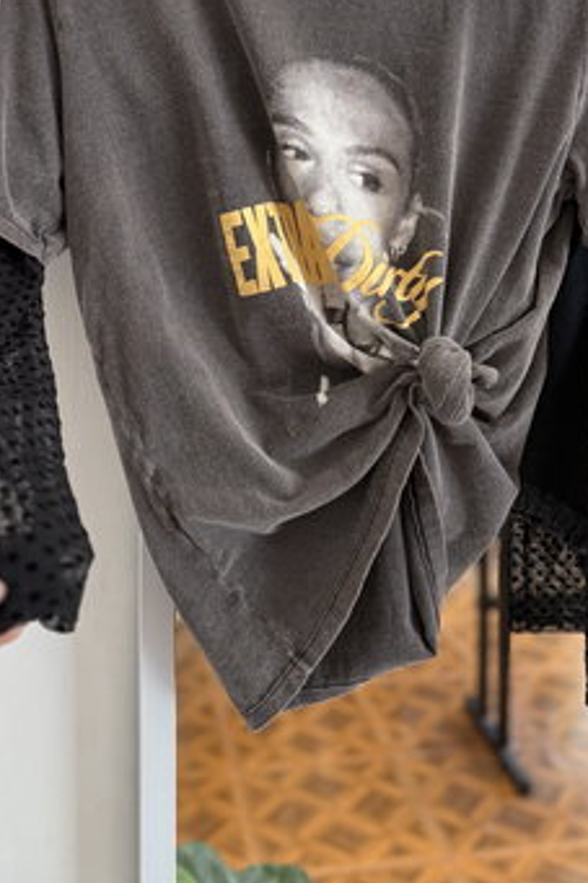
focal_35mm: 39
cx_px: 267
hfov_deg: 34.2
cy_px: 265
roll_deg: -0.5
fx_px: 956
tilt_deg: -1.2
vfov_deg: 48.4
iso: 200
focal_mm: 6.76
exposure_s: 1/121
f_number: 1.78
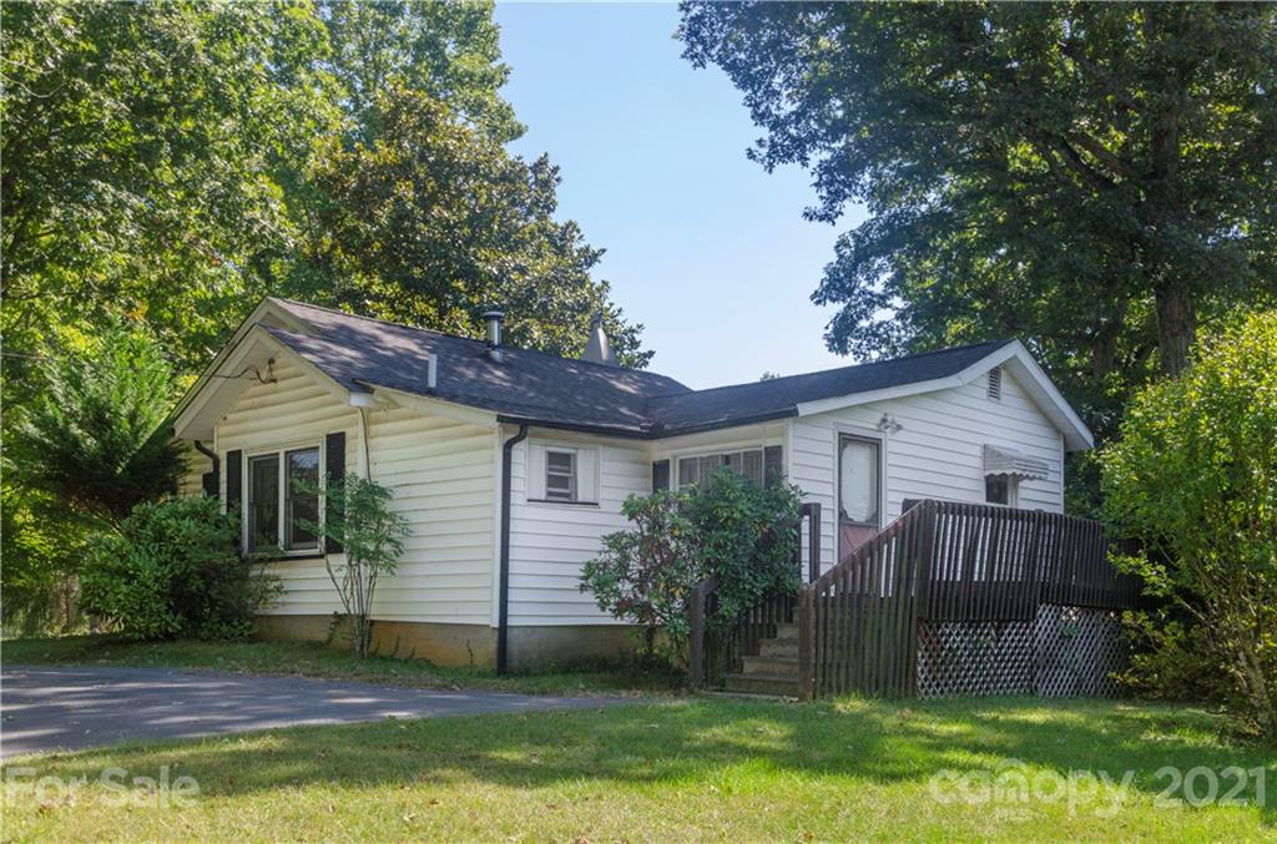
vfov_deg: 35.3
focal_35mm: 38
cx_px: 638
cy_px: 422
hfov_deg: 51.4
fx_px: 1327
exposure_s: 1/250
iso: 320
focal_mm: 25
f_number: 7.1
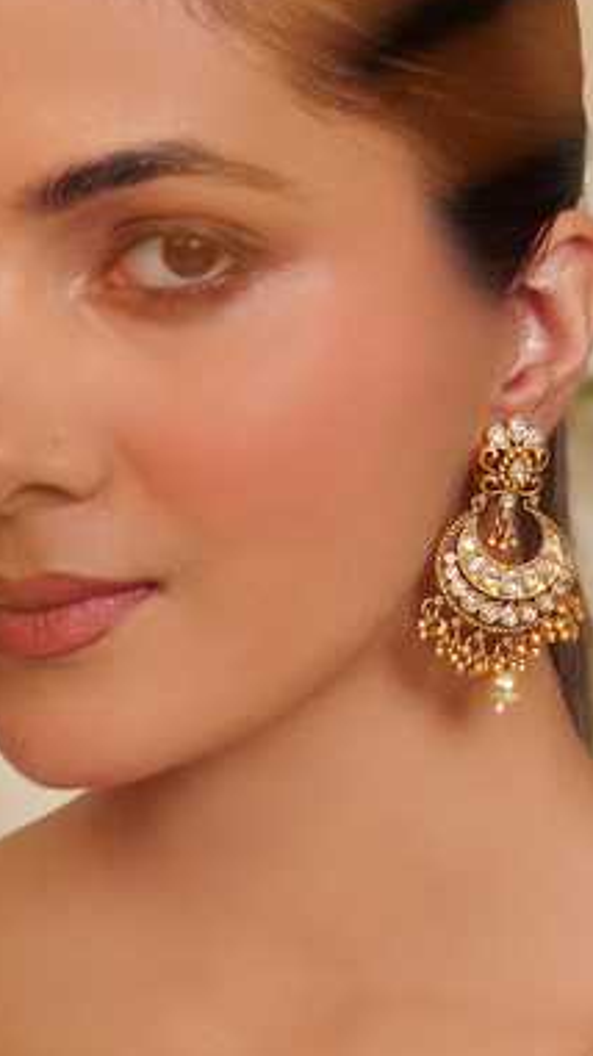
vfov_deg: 28.1
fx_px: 2099
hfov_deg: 16.1
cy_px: 378
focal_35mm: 75
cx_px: 244
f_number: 6.3
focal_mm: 50
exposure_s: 1/80
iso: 640
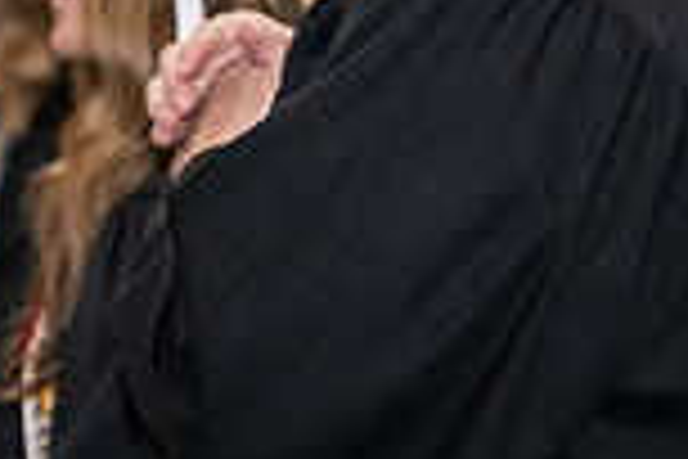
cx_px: 985
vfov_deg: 3.5
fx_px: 7395
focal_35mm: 387
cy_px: -196
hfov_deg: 5.3
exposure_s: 1/200
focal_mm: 102
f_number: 4
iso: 2500
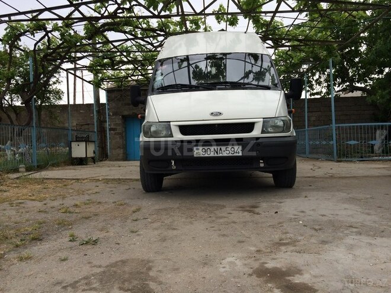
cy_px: 146
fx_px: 328
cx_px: 196
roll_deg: +2.4
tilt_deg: +0.2
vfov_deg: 48.2
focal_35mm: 29
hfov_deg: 61.7
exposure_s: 1/1368
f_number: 2.2
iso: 32
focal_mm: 4.15
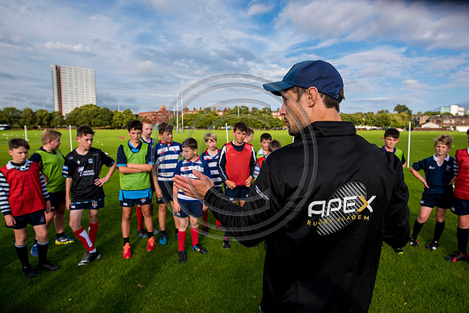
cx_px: 234
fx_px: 261
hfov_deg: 84.0
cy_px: 156
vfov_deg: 62.0
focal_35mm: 20
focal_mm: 20
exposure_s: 1/1250
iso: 250
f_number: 4.5
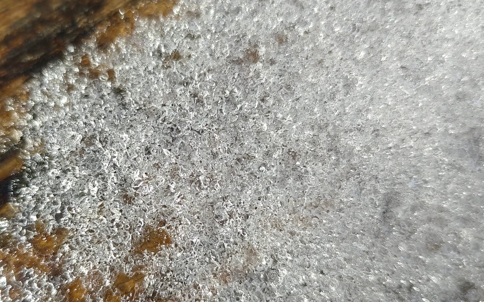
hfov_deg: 39.4
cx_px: 187
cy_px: 181
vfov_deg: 25.3
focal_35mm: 51
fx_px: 673
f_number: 1.65
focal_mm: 6.19
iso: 50
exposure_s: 1/172
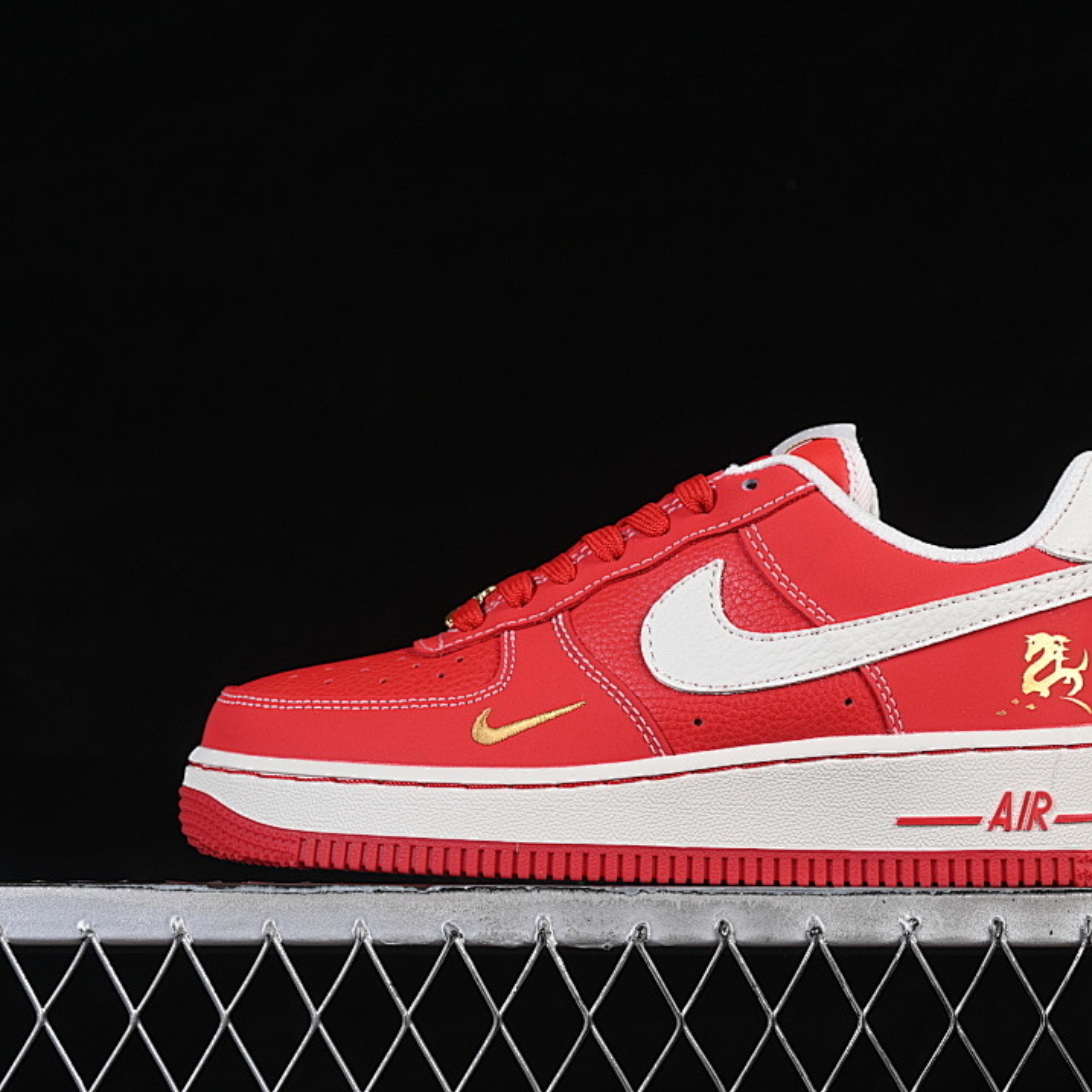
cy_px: 545
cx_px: 702
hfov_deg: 18.1
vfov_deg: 18.1
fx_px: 3426
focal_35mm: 96
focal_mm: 50
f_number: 8
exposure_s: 1/80
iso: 160
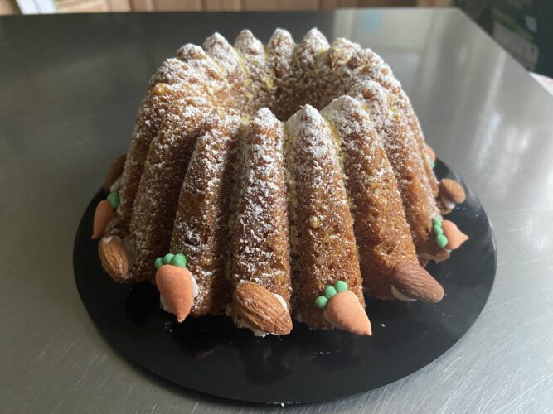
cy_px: 207
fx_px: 415
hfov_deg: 67.3
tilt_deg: -40.2
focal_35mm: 26
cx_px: 276
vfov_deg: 53.0
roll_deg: +2.0
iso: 640
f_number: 1.8
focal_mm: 4.25
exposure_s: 1/33
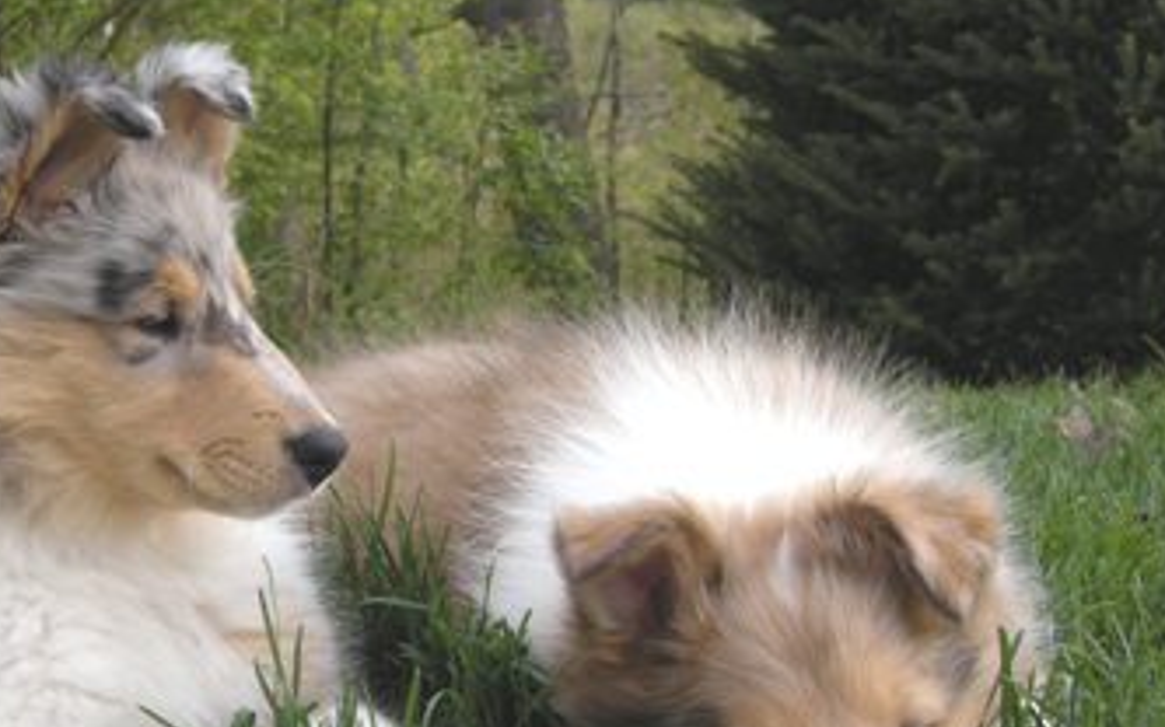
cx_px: 420
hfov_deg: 30.5
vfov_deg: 19.3
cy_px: 549
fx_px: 2127
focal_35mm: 67
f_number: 3.9
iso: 64
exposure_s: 1/83.1
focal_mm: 10.1
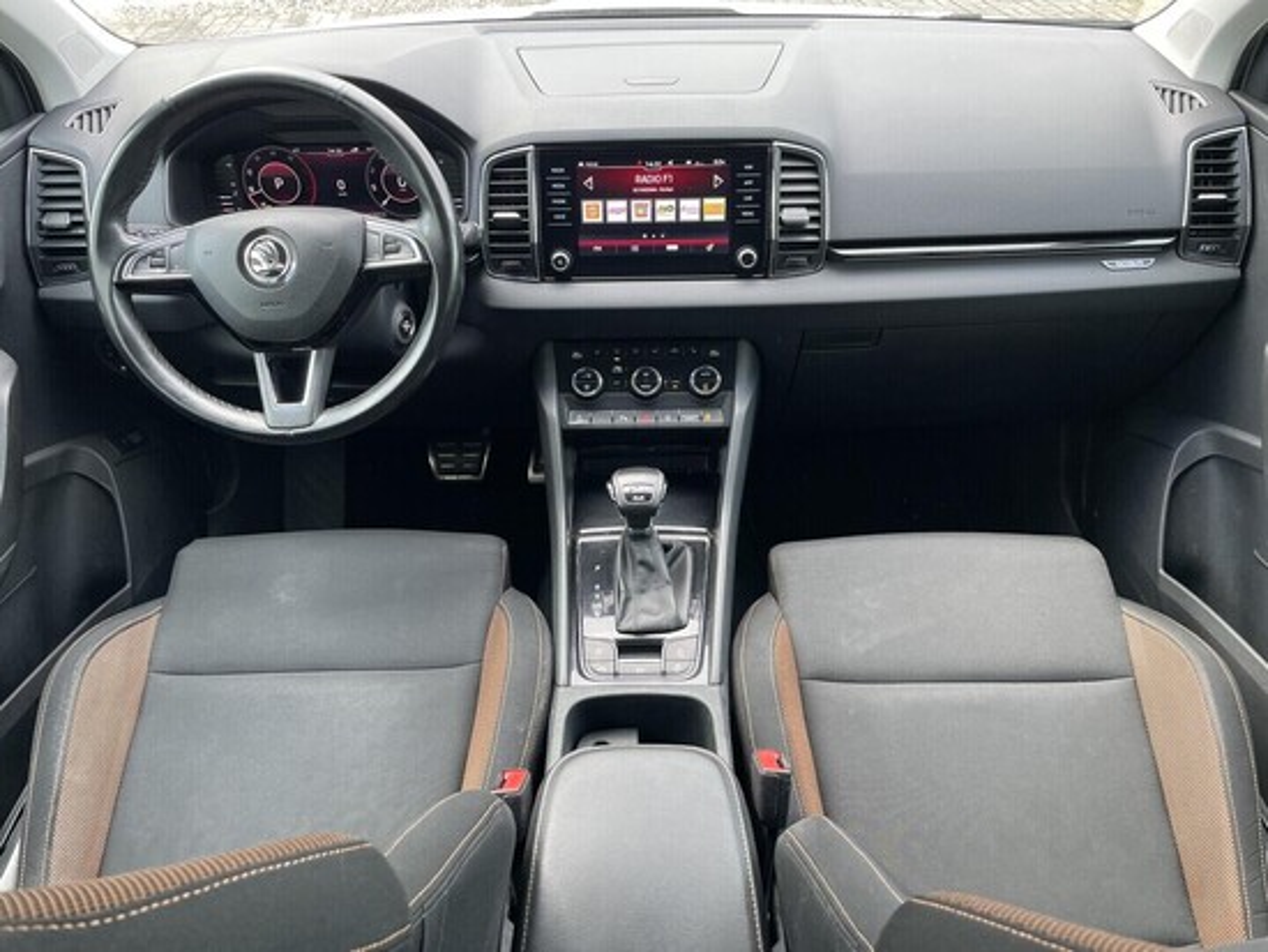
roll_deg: +1.7
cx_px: 634
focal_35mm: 26
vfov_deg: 53.1
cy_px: 476
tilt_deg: -36.7
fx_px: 953
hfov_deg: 67.3
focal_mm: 4.2
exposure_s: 1/76
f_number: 1.6
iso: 125
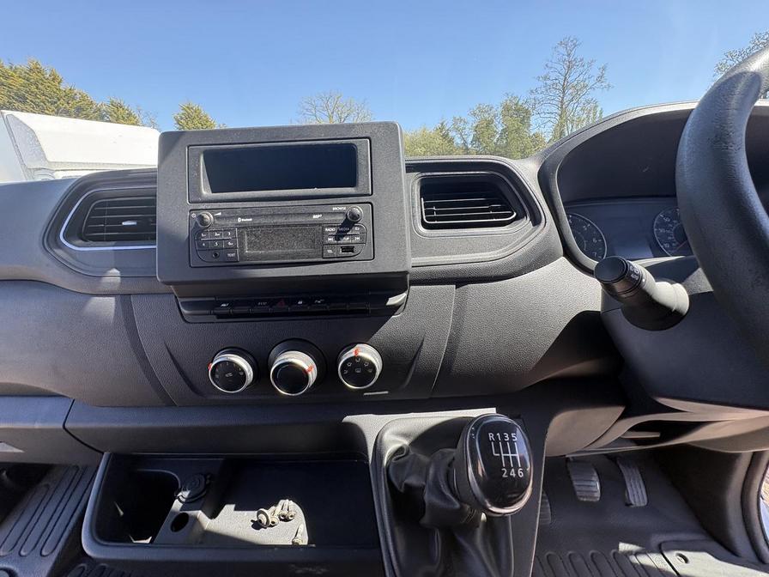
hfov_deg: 102.1
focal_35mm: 14
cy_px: 288
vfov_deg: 85.7
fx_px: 311
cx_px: 384
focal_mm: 2.22
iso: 64
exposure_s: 1/143
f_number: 2.2
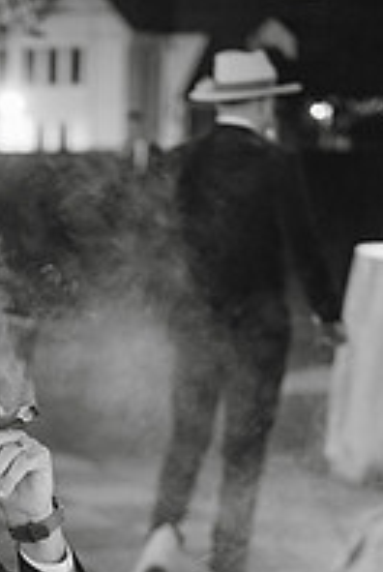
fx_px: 1813
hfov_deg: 11.9
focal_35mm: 114
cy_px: 601
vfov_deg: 17.4
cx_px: 0
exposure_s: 1/30
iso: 4000
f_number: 2.2
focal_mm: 50
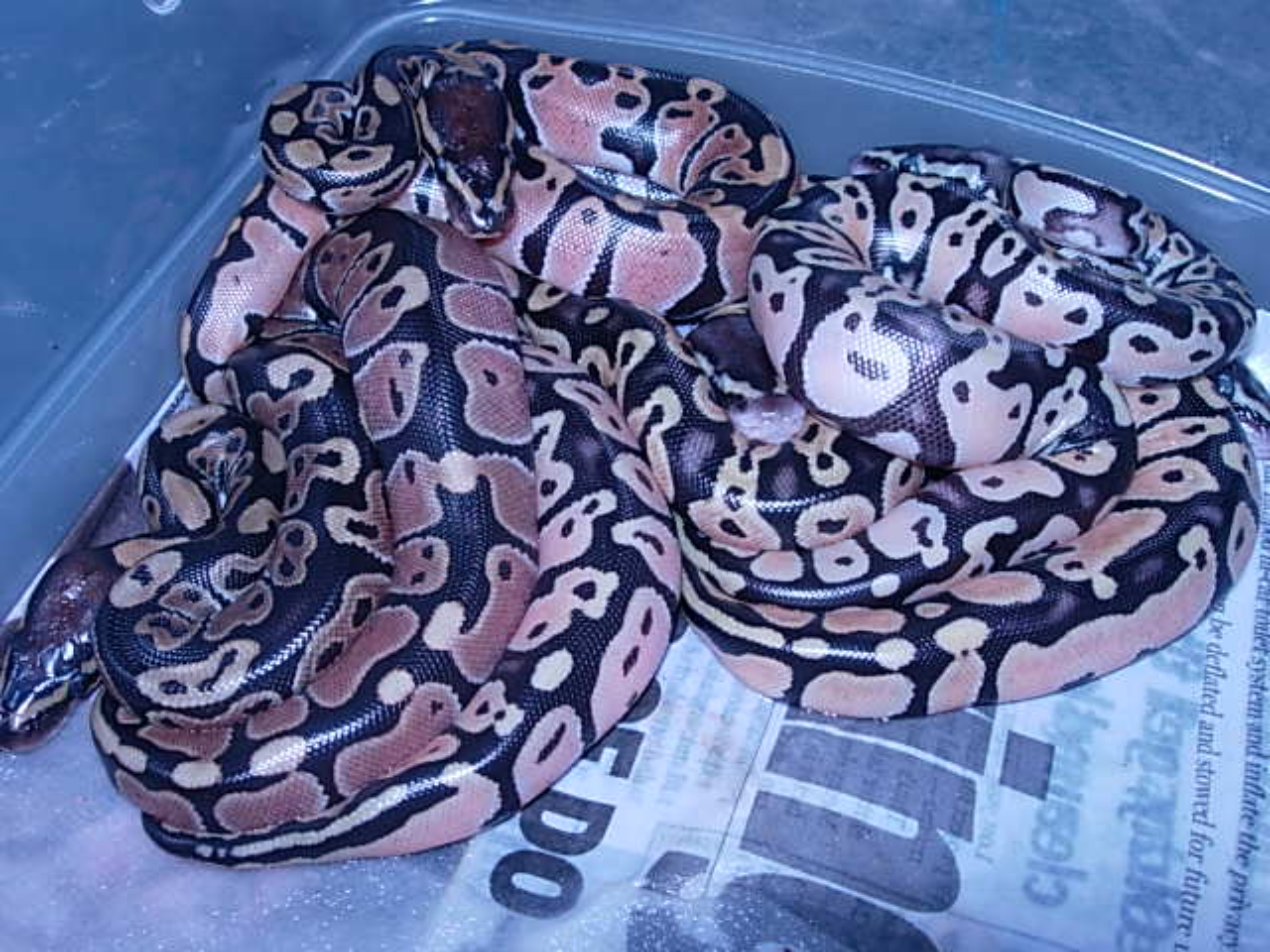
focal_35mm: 38
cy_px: 476
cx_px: 635
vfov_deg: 37.7
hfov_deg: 49.0
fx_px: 1394
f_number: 4.8
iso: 79
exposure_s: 1/64
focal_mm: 7.8
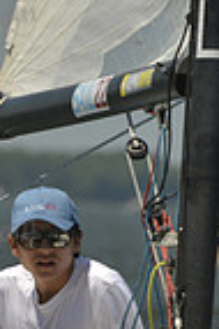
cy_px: 411
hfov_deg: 0.8
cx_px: -406
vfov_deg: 1.3
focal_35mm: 1620
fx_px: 14817
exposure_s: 1/1250
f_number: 10
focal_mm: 400
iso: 280
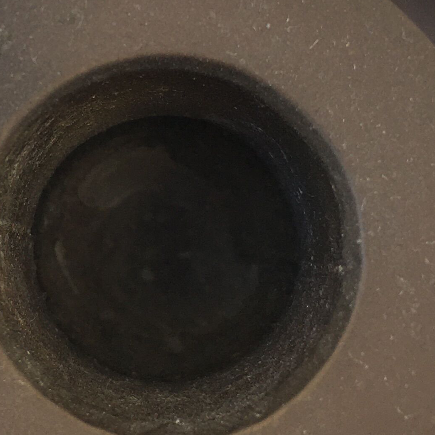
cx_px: 27
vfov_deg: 17.3
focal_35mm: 100
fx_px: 1422
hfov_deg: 17.1
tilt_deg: -81.6
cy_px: 91
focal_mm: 4.15
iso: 25
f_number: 2.2
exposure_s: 1/222
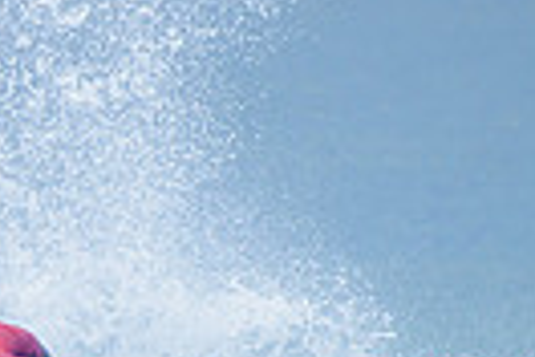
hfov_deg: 0.9
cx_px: -154
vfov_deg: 0.6
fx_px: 32647
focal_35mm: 2197
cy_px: 387
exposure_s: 1/2000
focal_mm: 500
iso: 320
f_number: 5.6
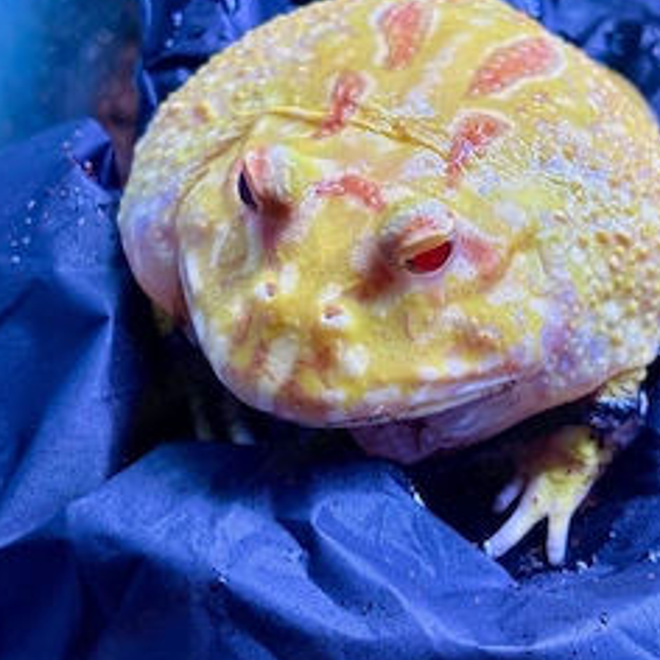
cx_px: 406
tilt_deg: -50.8
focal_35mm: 78
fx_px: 1683
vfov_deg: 22.1
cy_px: 227
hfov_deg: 22.2
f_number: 1.6
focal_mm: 5.96
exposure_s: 1/63
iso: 50
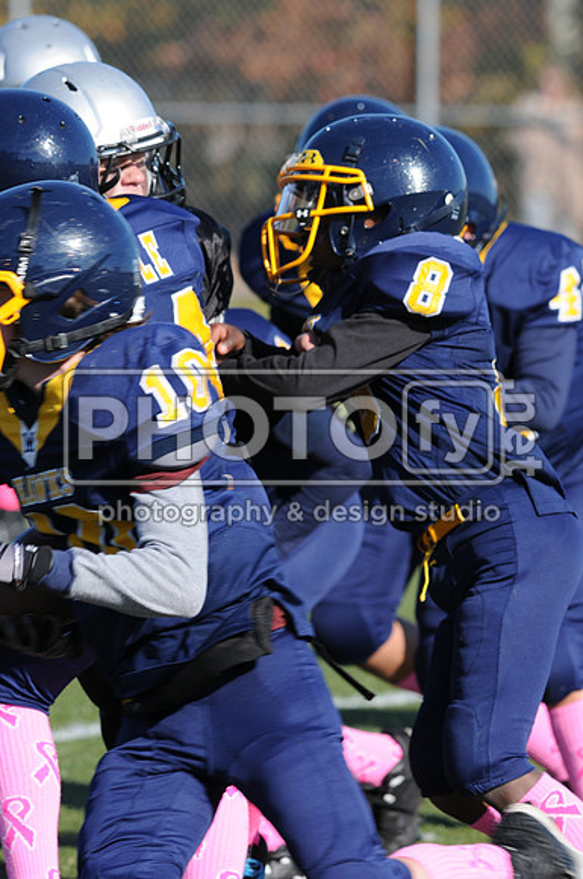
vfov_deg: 4.6
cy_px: 440
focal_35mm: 450
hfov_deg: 3.0
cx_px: 292
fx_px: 10963
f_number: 7.1
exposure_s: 1/500
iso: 200
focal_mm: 300
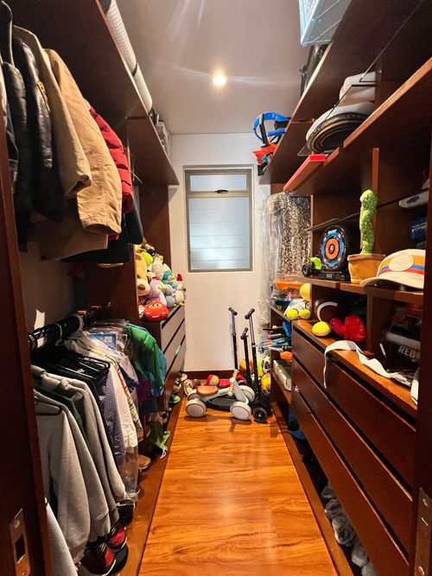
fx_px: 216
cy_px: 288
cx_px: 216
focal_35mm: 13
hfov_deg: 89.9
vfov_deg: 106.2
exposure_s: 1/60
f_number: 1.8
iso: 320
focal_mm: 1.57
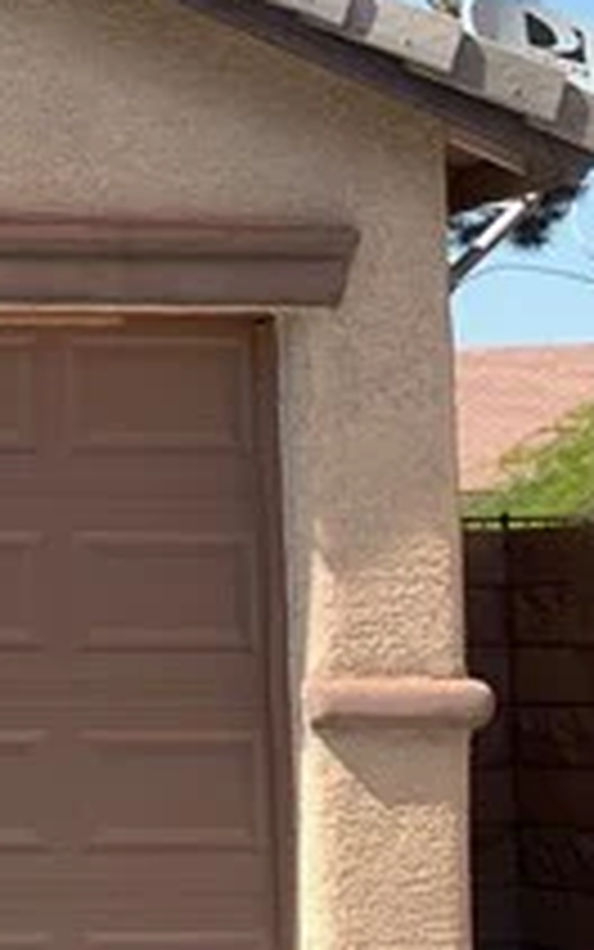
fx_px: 3468
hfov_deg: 8.9
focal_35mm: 134
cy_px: 261
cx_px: -792
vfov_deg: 15.5
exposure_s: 1/1076
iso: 25
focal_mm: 4.25
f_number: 1.8
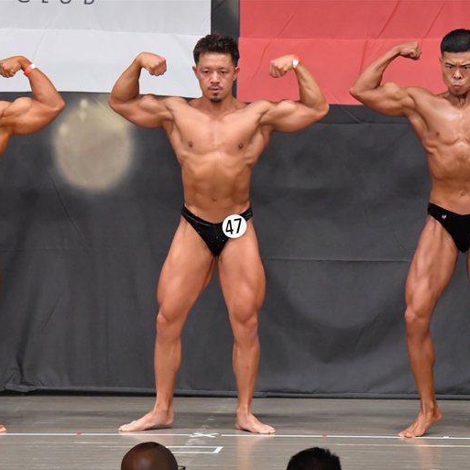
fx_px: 4439
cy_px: 235
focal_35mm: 289
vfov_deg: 6.1
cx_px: 308
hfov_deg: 6.1
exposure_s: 1/400
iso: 6400
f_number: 5.6
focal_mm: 150
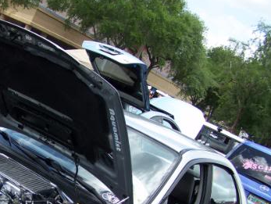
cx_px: 24
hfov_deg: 26.7
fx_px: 549
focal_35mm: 70
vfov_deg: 20.6
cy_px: 183
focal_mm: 6.3
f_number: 2.8
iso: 64
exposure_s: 1/320
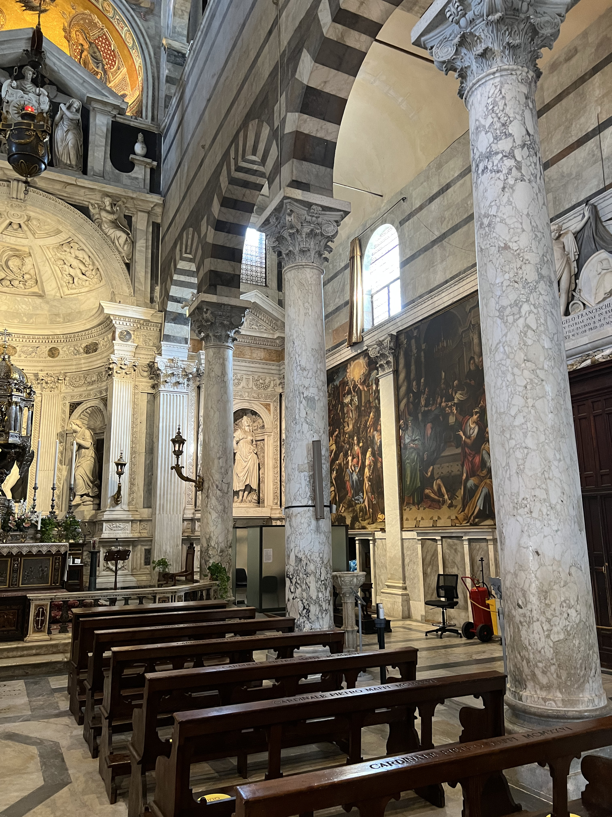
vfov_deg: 67.3
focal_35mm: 26
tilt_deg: +11.6
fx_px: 613
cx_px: 306
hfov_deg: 53.1
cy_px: 408
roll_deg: +0.8
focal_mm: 5.7
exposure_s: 1/33
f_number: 1.5
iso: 400
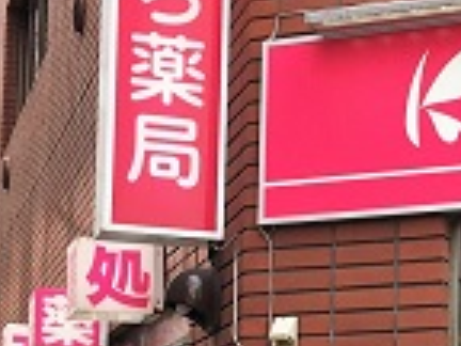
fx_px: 1292
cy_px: 513
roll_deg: -0.3
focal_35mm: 97
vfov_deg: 14.3
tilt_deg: +6.7
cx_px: 682
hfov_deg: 18.1
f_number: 2.2
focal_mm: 4.15
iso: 25
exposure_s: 1/272
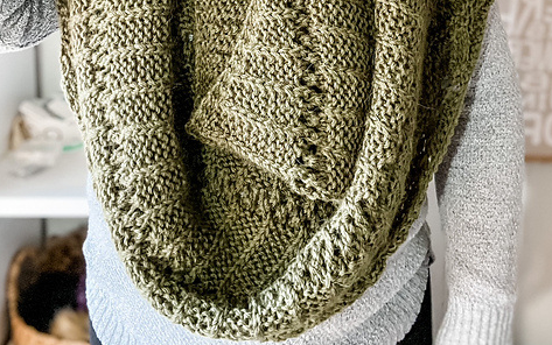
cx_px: 278
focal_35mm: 43
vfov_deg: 27.6
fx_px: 647
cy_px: -26
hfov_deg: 46.2
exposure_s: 1/40
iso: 320
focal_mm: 2.71
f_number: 2.2
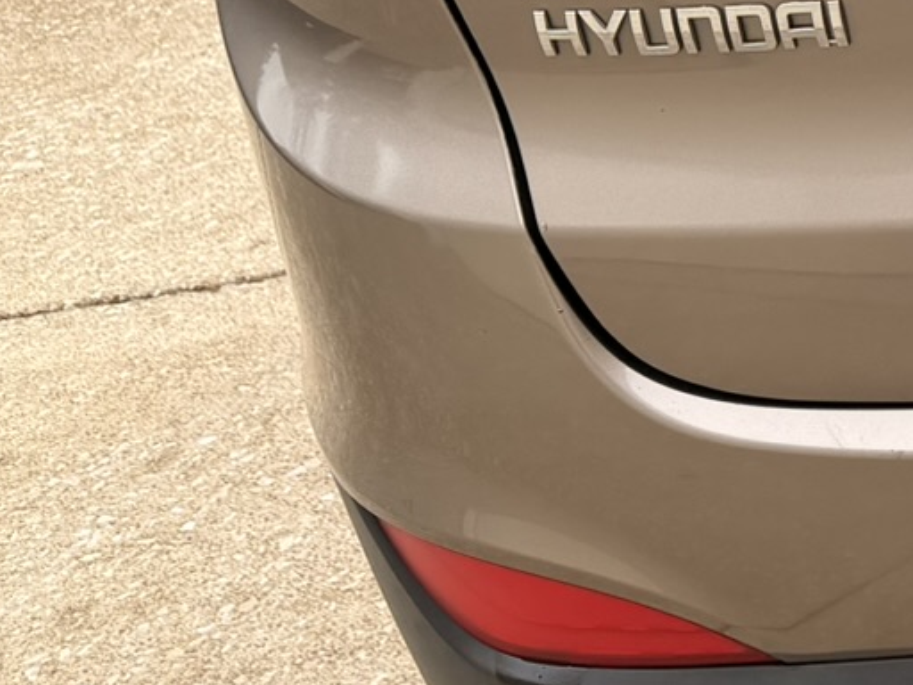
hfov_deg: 16.7
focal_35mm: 96
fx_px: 2532
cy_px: -243
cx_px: 1690
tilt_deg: -20.8
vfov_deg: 14.6
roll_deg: +7.3
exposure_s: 1/421
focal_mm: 6.76
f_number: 1.78
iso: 80
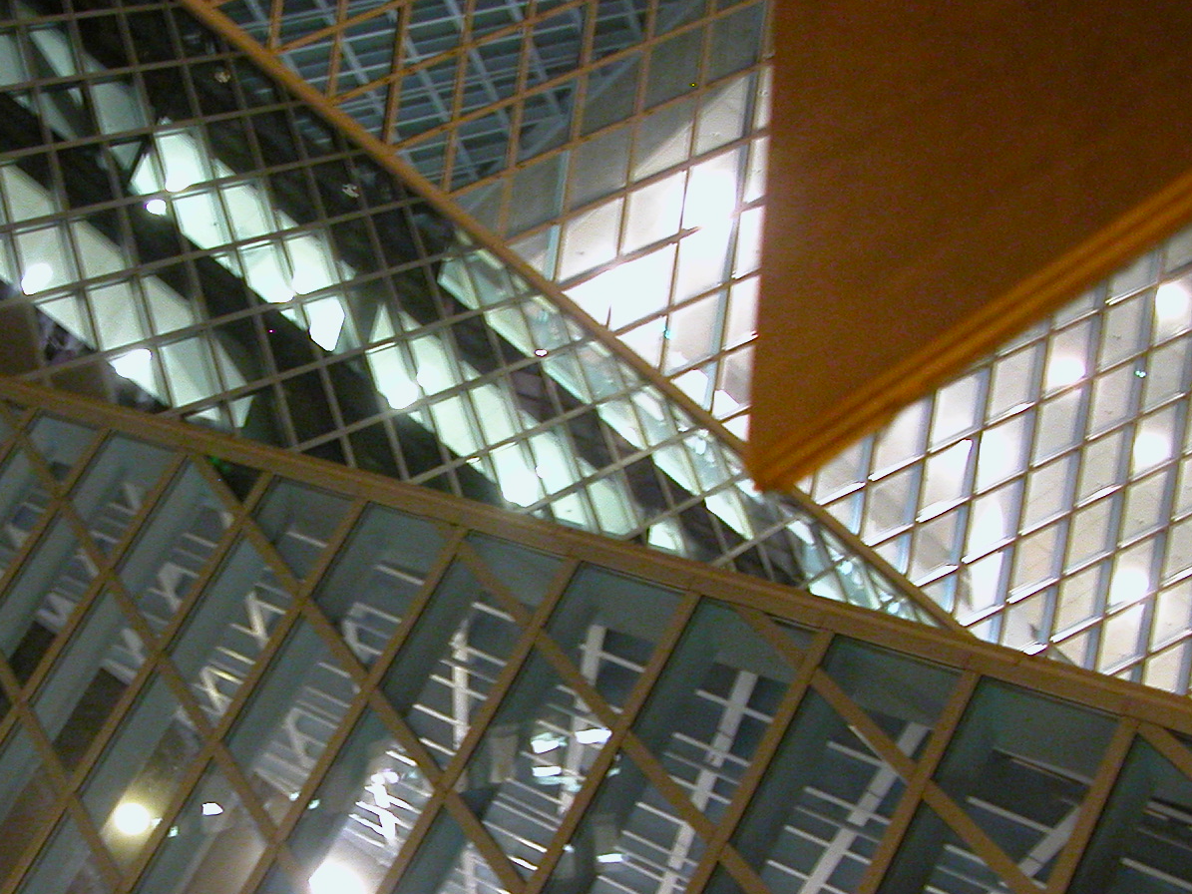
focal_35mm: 75
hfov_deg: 25.7
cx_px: 311
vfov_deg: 19.6
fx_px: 2582
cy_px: 620
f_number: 2.8
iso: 200
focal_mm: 8.9
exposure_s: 1/1.6
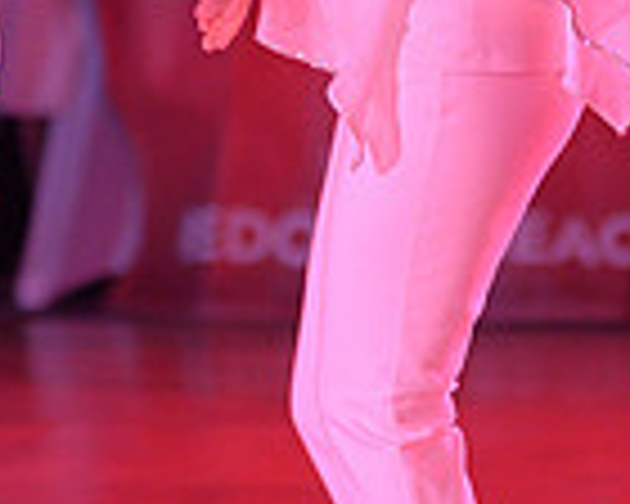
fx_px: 14525
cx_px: 263
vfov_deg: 2.0
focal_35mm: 779
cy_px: -220
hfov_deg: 2.5
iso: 2500
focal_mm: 200
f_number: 4
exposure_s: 1/250
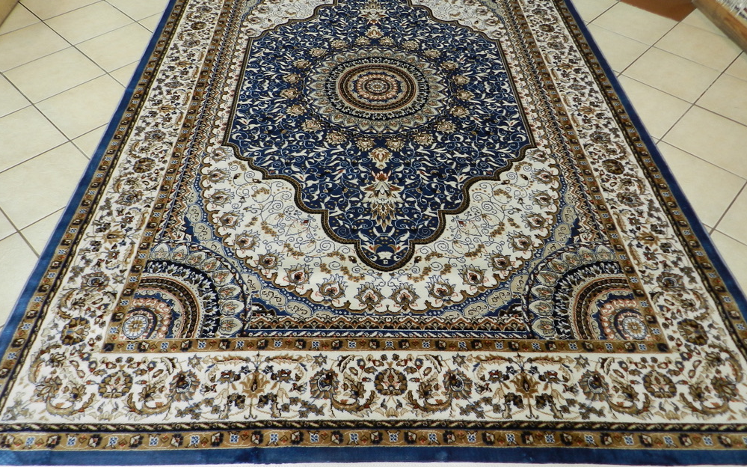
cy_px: 210
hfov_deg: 72.6
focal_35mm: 25
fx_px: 509
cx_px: 374
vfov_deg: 49.2
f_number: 3.4
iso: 160
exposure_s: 1/30
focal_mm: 4
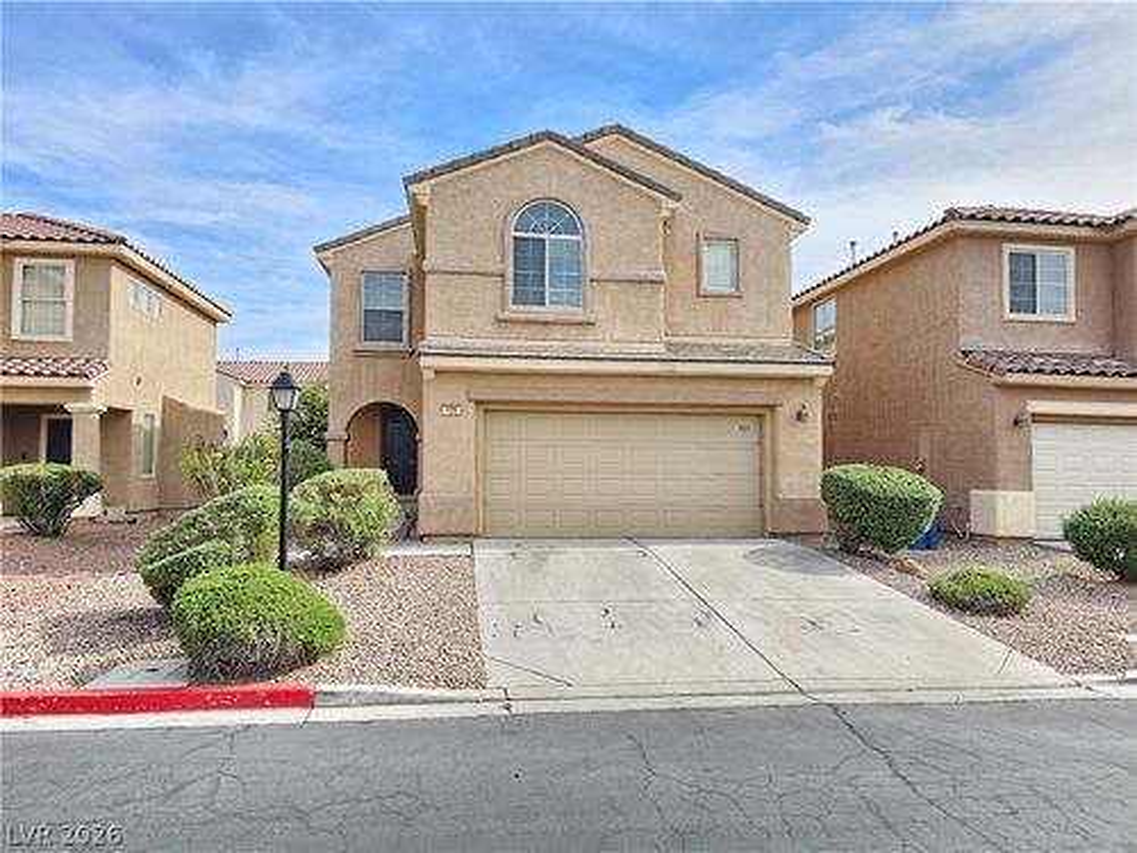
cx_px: 568
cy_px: 426
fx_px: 755
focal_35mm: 23
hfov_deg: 73.9
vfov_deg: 58.9
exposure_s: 1/157
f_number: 1.7
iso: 10
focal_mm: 6.3
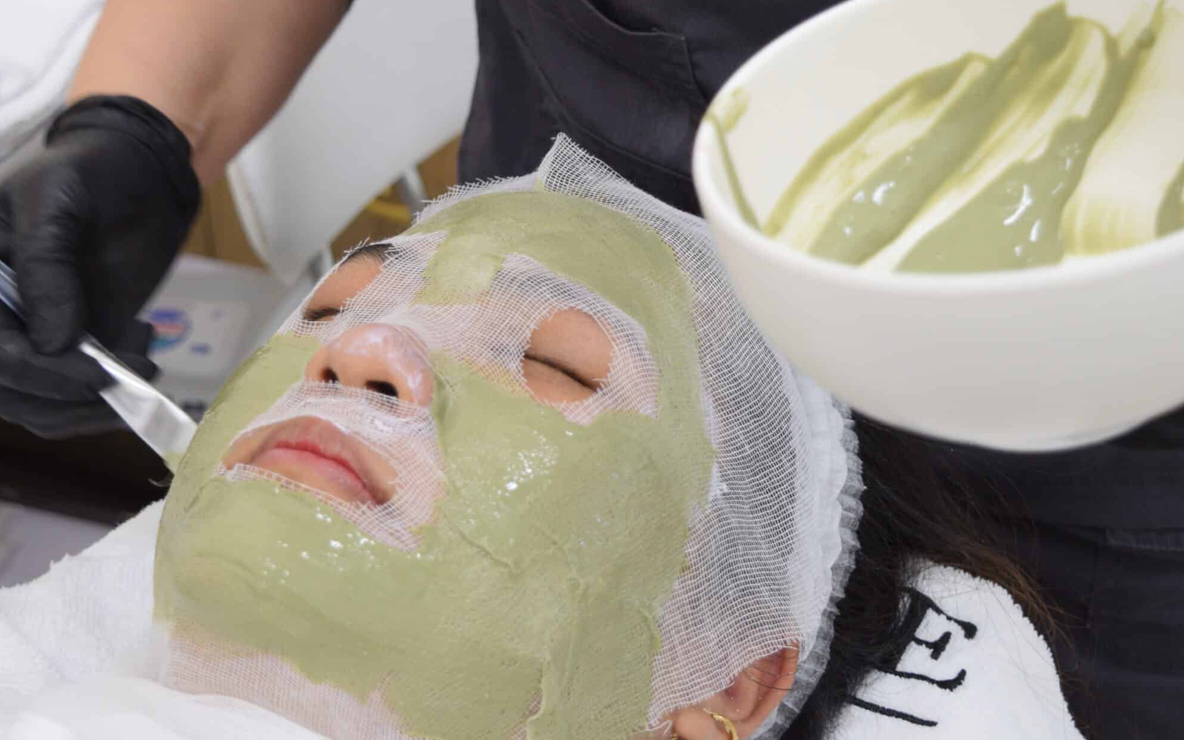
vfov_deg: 16.5
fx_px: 2549
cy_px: 303
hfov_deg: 26.1
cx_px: 597
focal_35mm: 79
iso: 400
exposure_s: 1/80
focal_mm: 40
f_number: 5
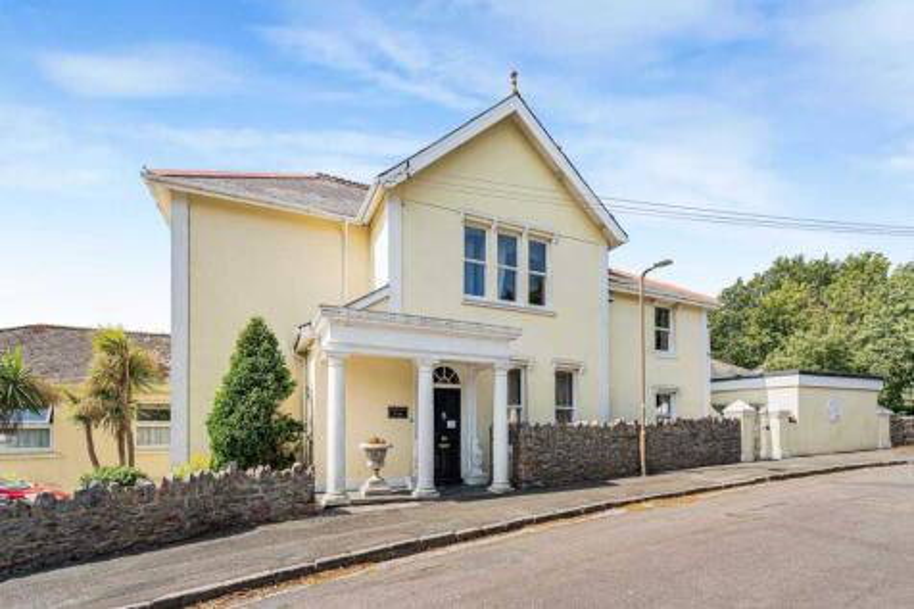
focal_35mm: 16
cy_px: 304
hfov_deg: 96.8
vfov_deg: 73.7
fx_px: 406
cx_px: 457
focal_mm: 16
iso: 200
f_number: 7.1
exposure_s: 1/250
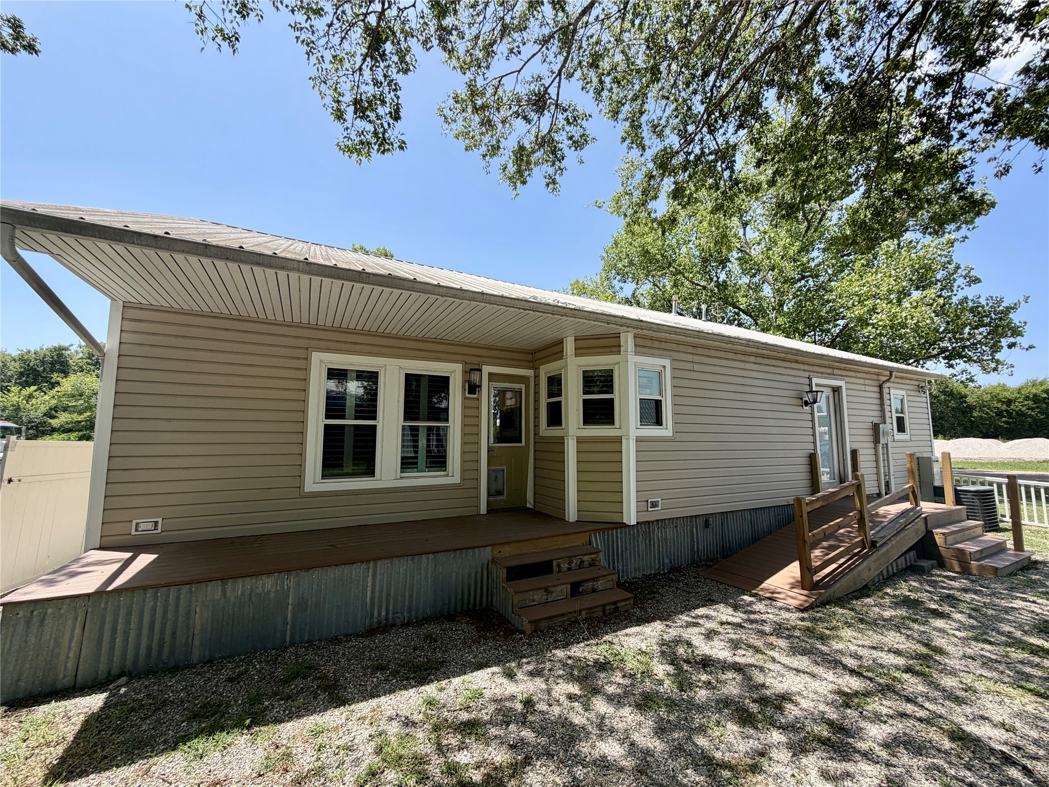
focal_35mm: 14
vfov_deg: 85.7
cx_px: 524
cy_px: 394
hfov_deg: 102.1
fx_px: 424
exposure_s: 1/742
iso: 40
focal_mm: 2.22
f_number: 2.2
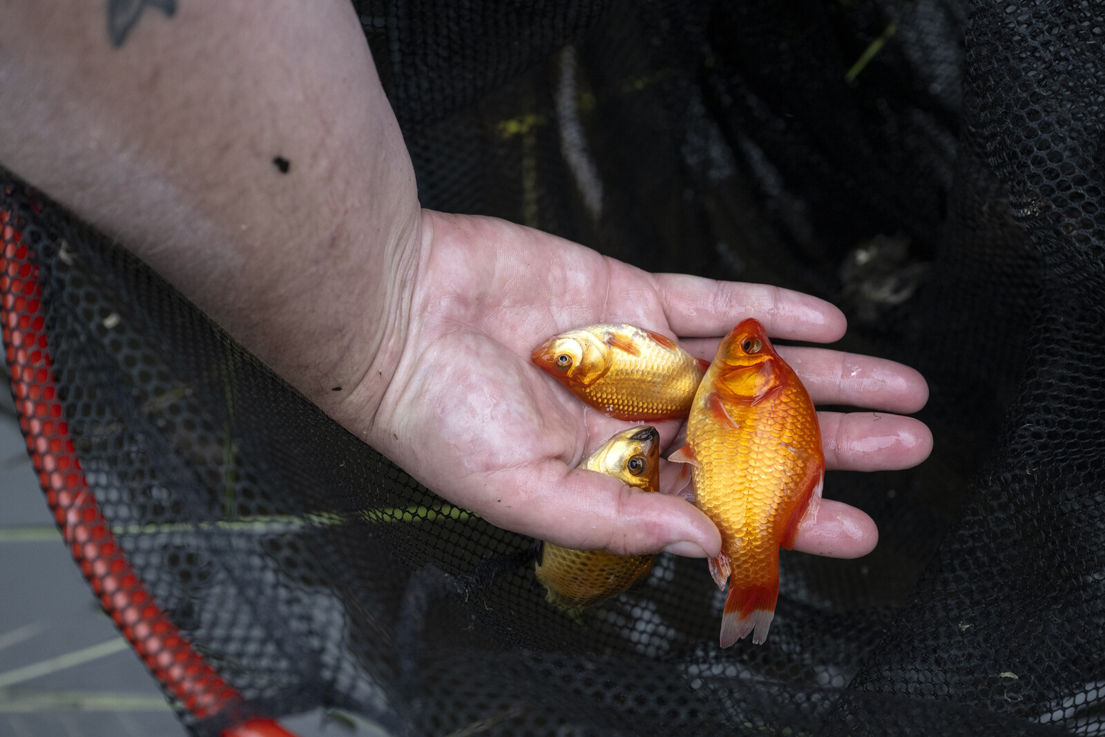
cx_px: 552
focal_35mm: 70
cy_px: 368
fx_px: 2149
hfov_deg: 28.8
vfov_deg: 19.5
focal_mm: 70
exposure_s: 1/2000
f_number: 6.3
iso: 1600
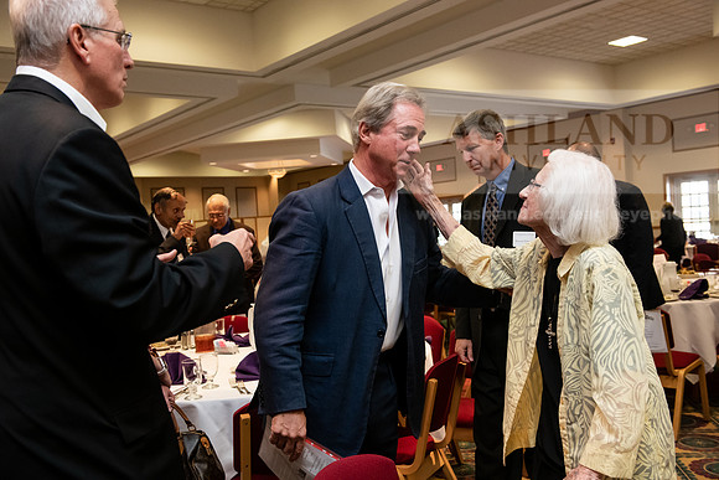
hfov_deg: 54.4
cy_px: 240
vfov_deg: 37.9
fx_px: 699
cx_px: 360
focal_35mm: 35
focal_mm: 35
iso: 2500
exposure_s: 1/200
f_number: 5
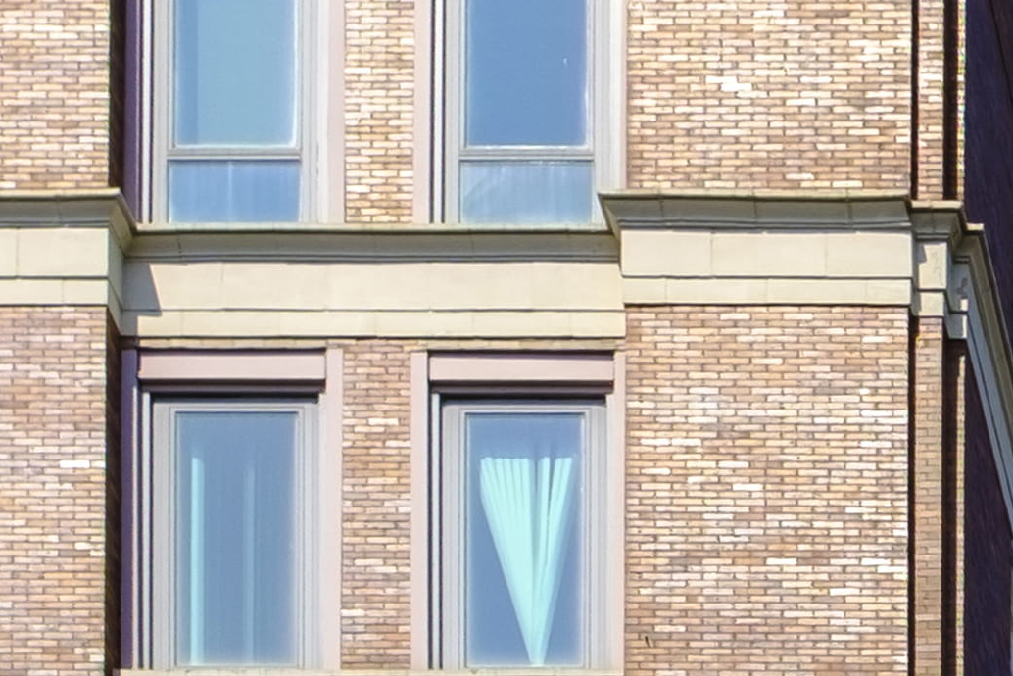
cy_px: 1149
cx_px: 2490
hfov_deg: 9.1
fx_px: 5713
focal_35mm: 203
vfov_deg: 6.6
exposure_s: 1/640
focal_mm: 23
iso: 100
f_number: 5.6
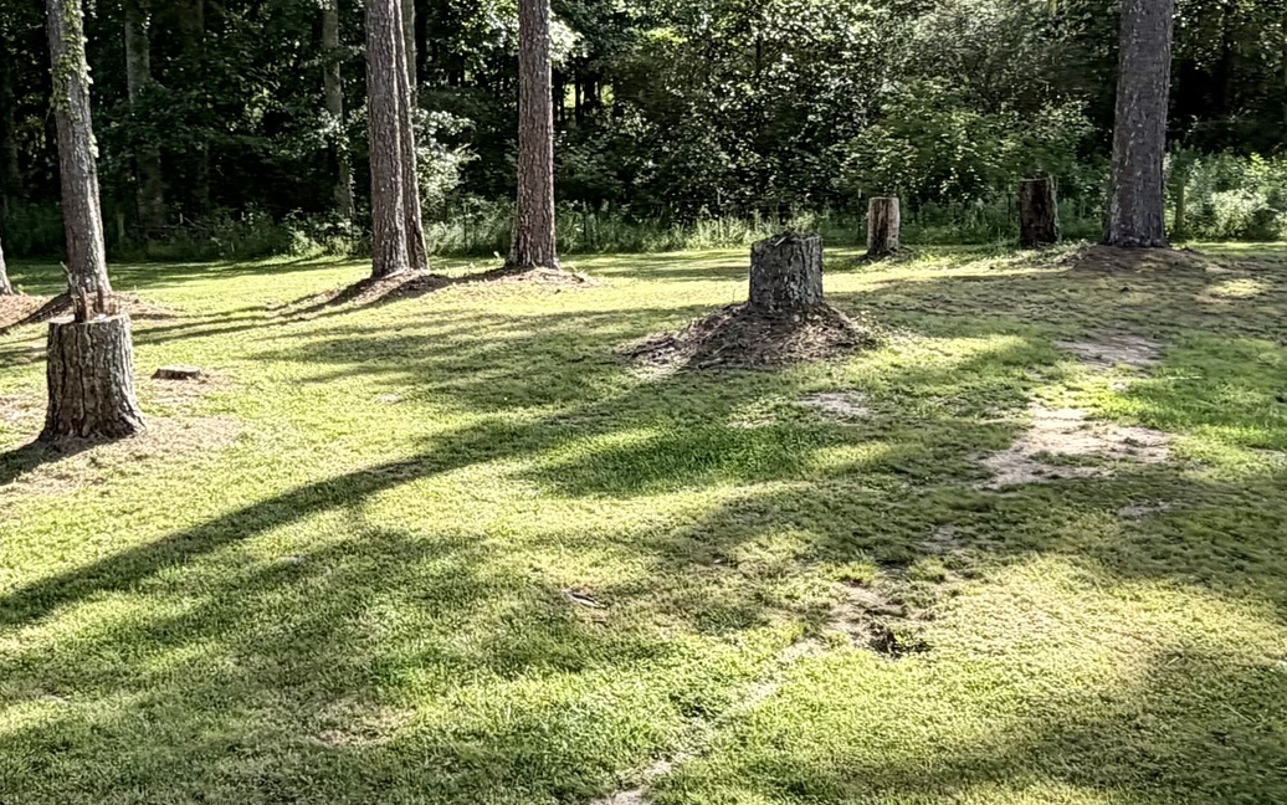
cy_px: 302
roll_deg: +3.6
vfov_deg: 29.1
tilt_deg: -9.2
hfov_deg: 44.0
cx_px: 344
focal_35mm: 44
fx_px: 1544
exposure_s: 1/502
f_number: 2.2
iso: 50
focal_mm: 2.22
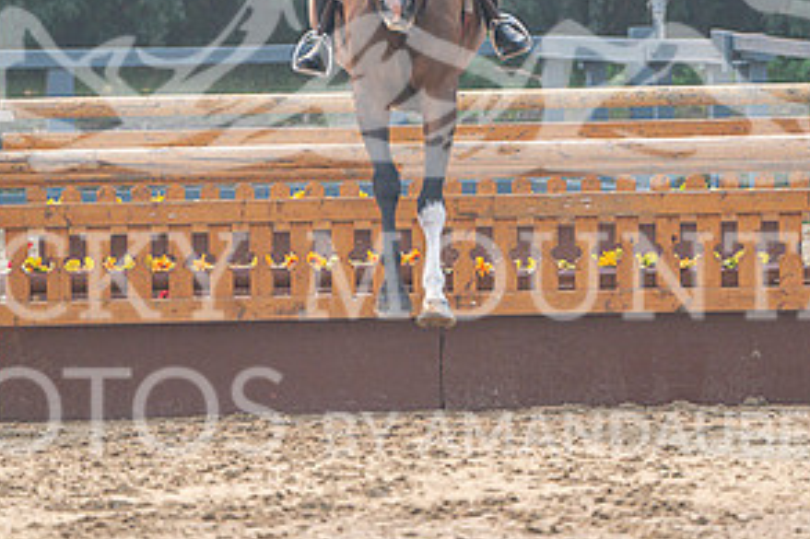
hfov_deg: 2.6
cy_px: 26
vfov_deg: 1.7
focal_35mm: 793
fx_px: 17832
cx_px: 437
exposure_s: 1/640
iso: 500
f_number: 5.6
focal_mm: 400
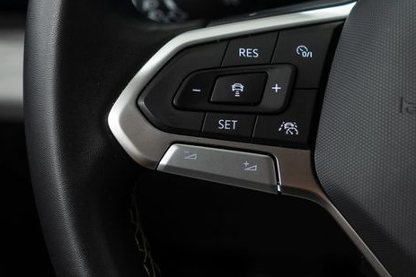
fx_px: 670
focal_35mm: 58
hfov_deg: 34.4
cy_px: 87
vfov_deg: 23.3
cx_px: 248
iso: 640
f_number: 3.2
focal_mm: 28
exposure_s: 1/50
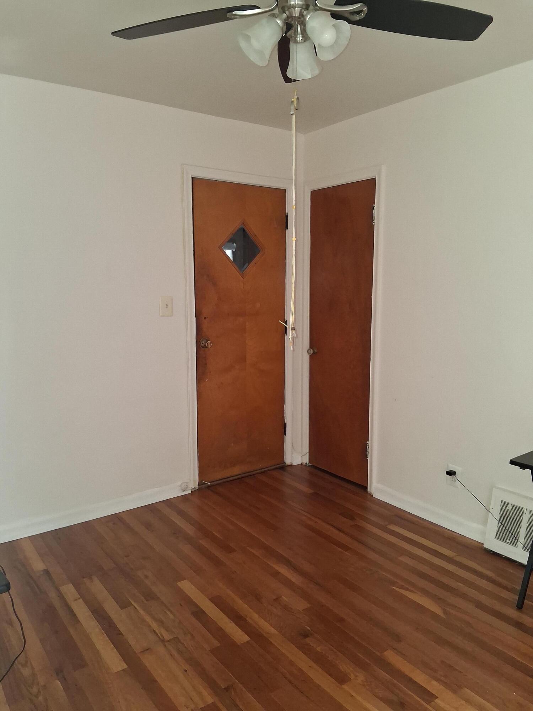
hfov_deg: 53.1
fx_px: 534
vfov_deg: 67.3
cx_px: 266
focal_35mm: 26
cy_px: 356
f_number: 1.8
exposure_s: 1/40
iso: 500
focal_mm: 3.98
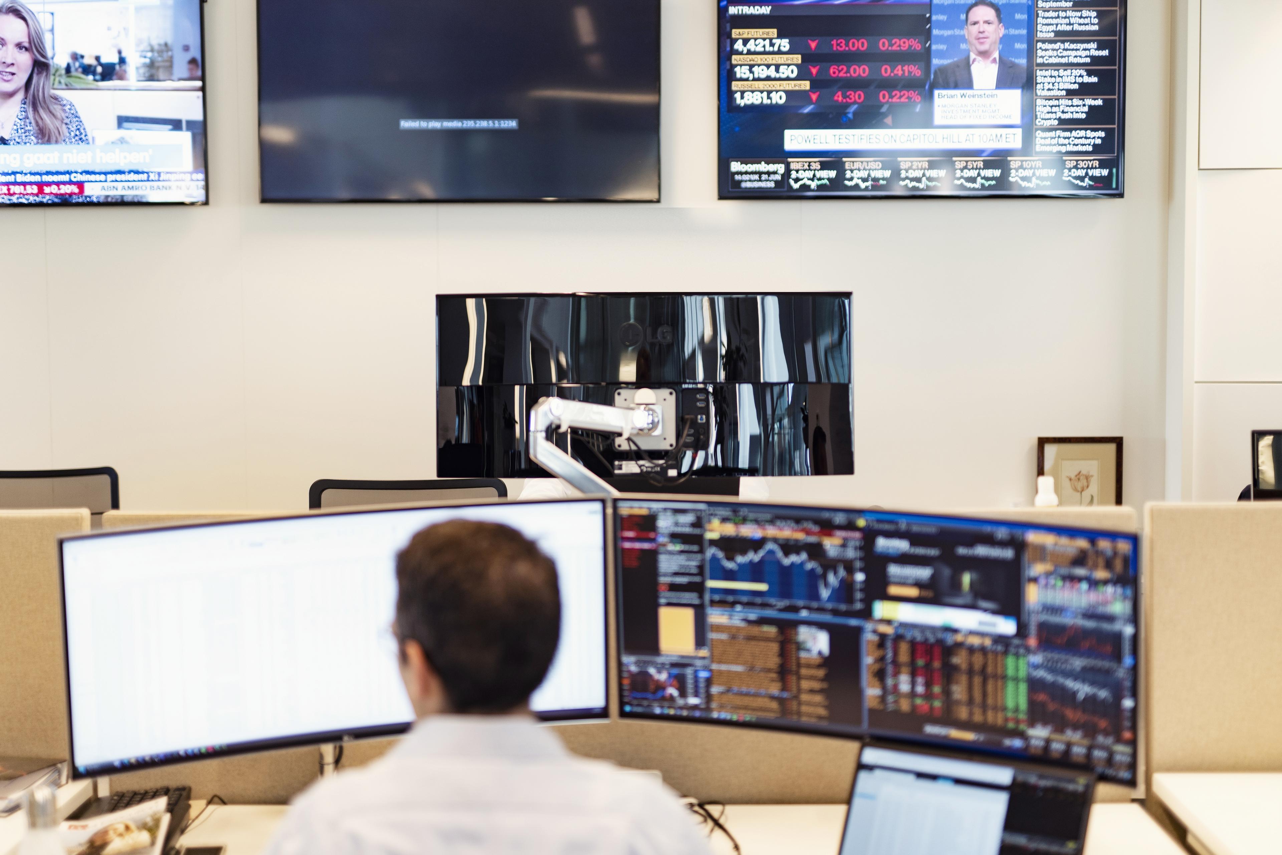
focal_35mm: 50
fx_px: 1780
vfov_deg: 27.0
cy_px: 428
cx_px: 641
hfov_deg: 39.6
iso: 250
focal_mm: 50
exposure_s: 1/250
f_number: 1.4
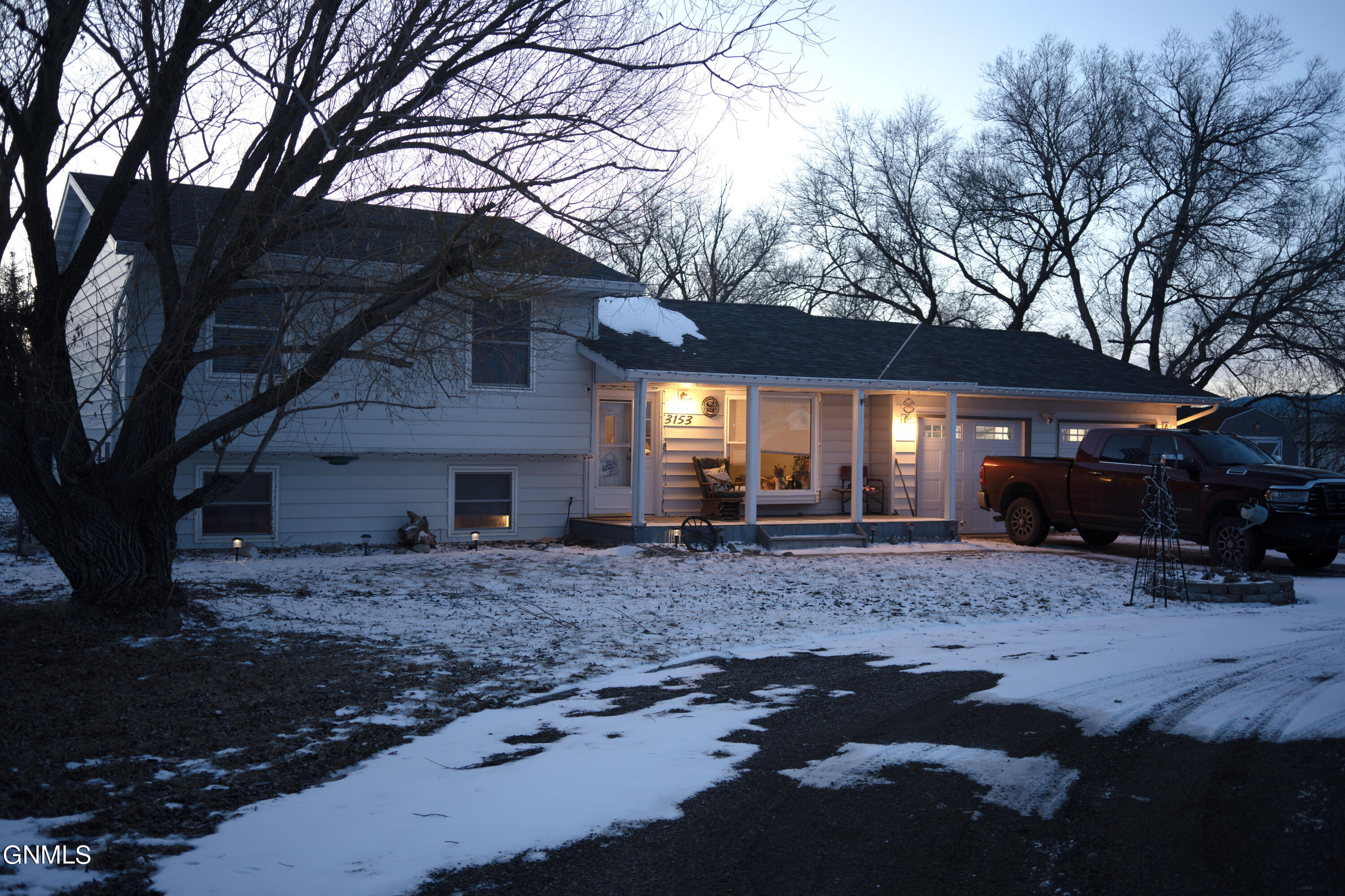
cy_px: 448
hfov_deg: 54.4
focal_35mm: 35
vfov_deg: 37.9
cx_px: 672
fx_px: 1308
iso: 125
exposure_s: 1/20
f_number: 2.8
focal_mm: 35
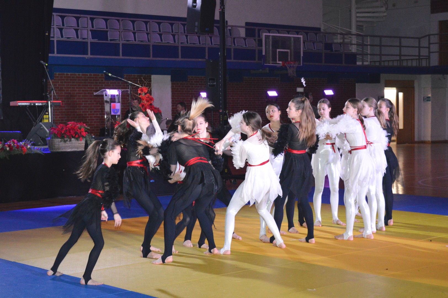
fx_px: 895
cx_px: 224
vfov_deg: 18.9
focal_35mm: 72
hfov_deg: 28.1
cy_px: 149
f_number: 5.3
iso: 3200
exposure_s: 1/200
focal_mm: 48
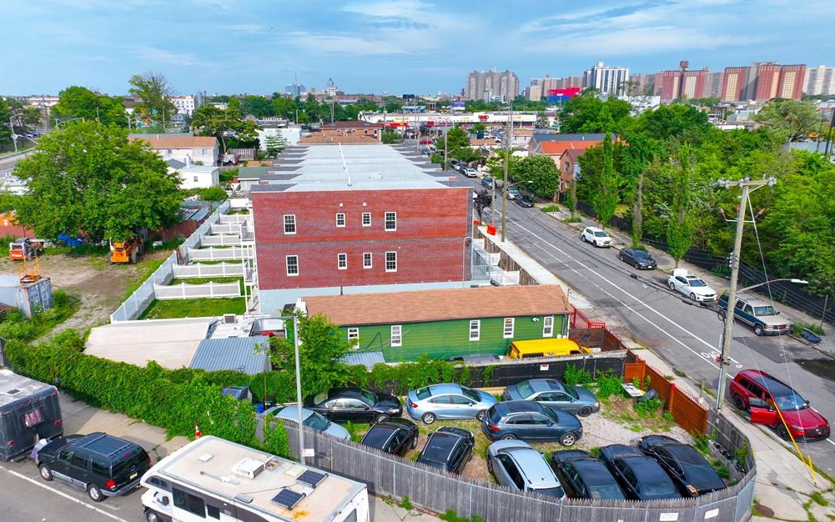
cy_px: 265
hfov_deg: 70.4
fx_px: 592
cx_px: 411
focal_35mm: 26
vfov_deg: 47.6
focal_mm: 12.29
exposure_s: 1/1250
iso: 100
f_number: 2.8
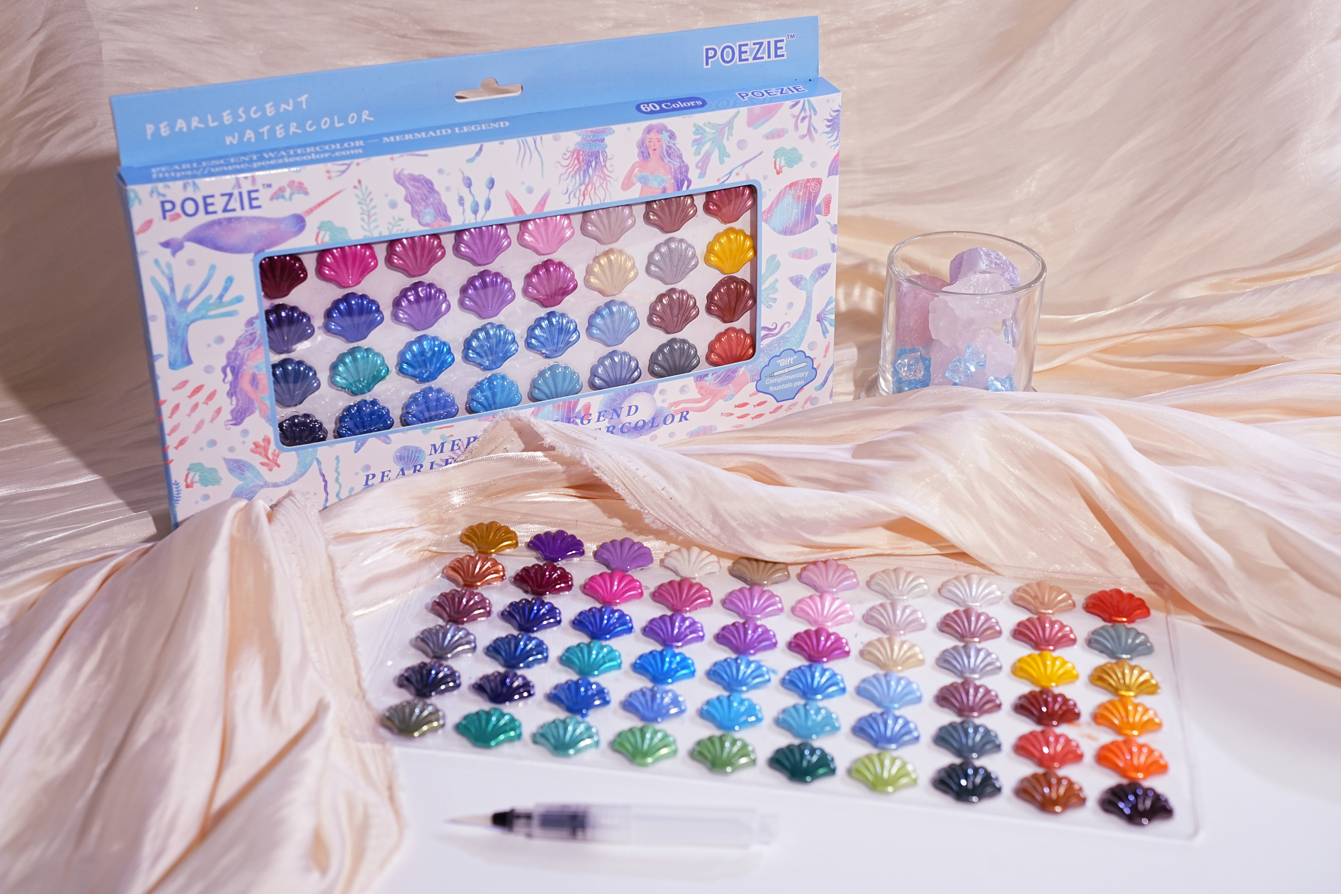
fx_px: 1862
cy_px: 447
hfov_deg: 39.6
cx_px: 670
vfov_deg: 27.0
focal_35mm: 50
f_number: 5.6
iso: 1000
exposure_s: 1/2000
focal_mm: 50
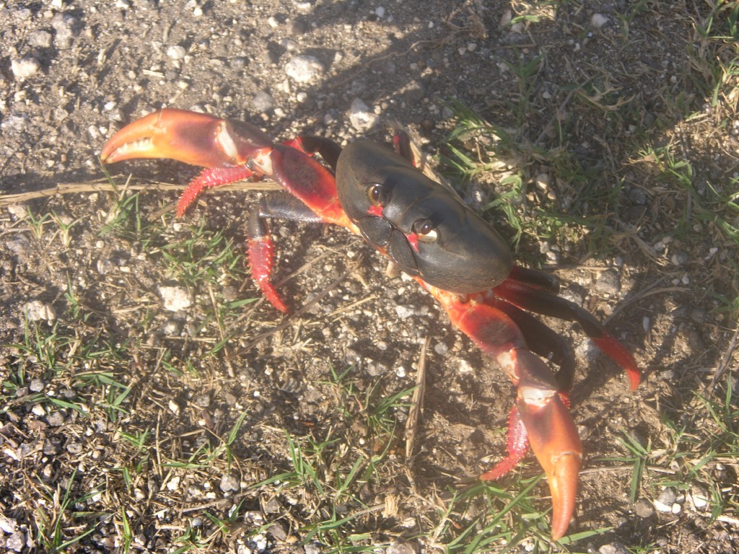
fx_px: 2775
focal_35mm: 130
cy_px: 277
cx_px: 370
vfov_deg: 11.4
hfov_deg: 15.2
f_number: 4.8
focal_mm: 31.9
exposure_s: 1/180
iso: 50
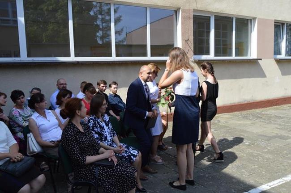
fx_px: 242
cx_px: 146
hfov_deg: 62.0
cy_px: 96
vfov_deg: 43.5
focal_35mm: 30
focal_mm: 20
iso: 100
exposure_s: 1/200
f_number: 7.1
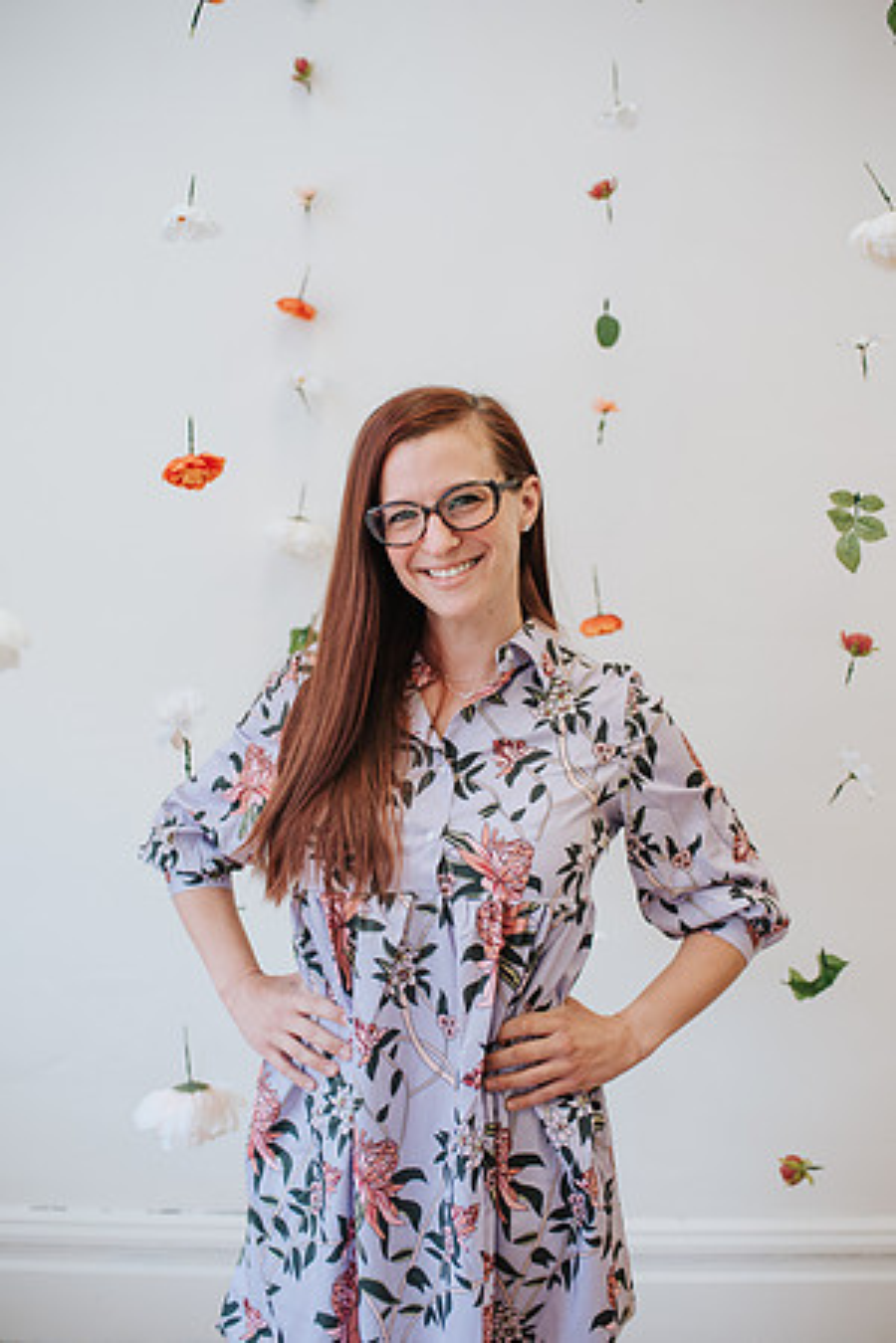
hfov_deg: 37.9
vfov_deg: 54.4
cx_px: 448
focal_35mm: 35
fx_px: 1307
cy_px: 672
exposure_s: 1/200
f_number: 2.8
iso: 360
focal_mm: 35
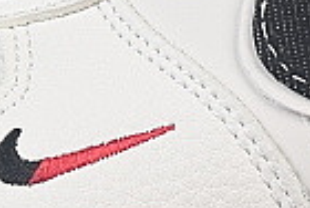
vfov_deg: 2.4
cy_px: -66
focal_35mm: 577
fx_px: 4979
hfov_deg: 3.6
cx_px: 297
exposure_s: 1/80
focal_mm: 50
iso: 160
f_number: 8
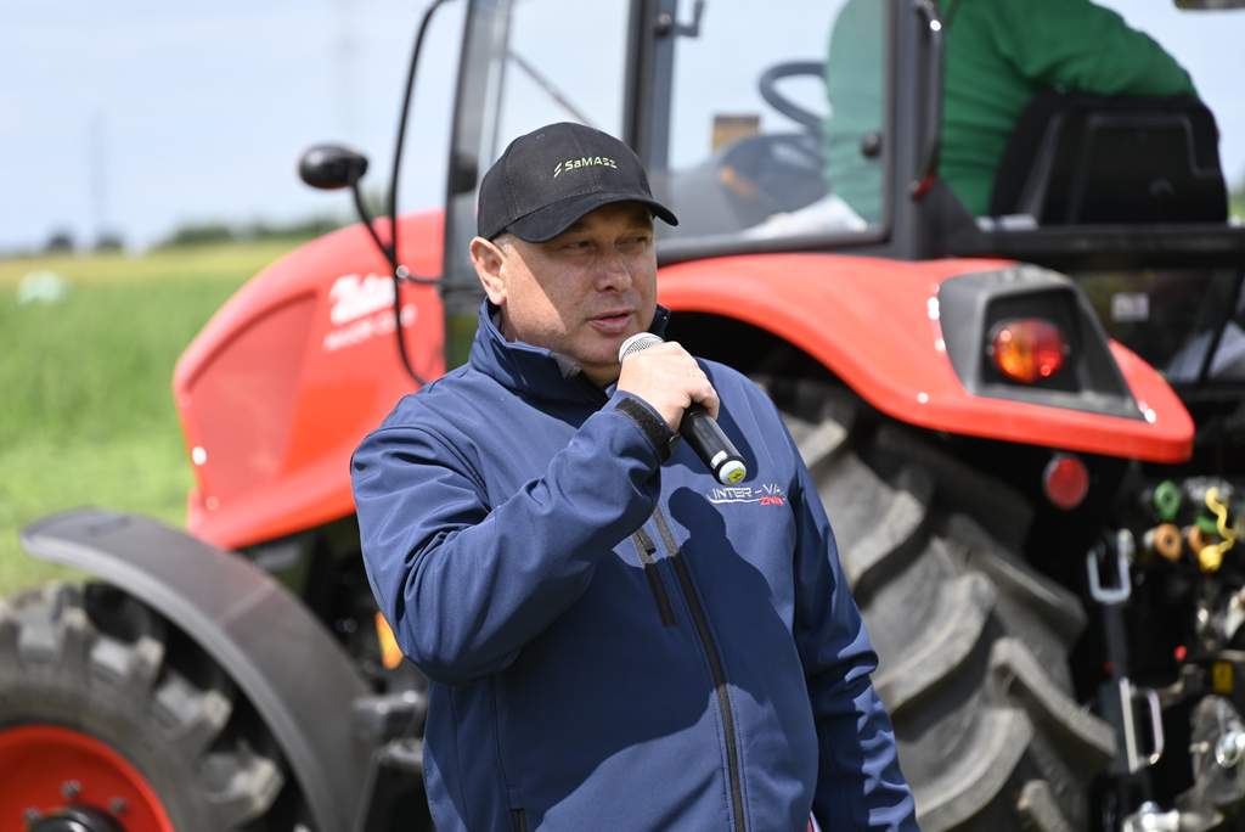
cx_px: 622
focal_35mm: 200
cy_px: 416
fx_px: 6920
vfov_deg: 6.9
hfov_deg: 10.3
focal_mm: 200
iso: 250
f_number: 6.3
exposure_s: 1/640
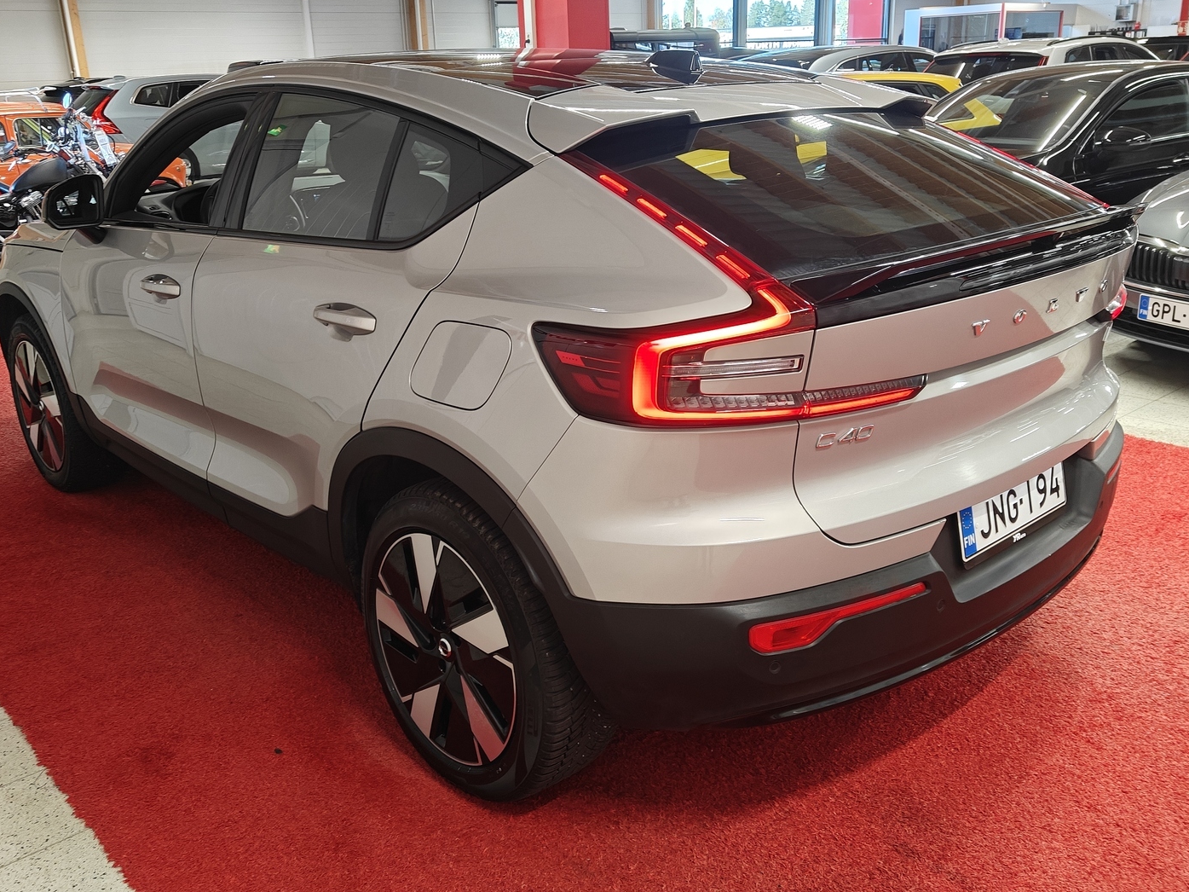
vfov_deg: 44.2
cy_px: 443
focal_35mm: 32
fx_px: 1099
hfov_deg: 56.8
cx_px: 581
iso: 100
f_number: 1.8
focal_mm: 5.59
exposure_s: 1/100
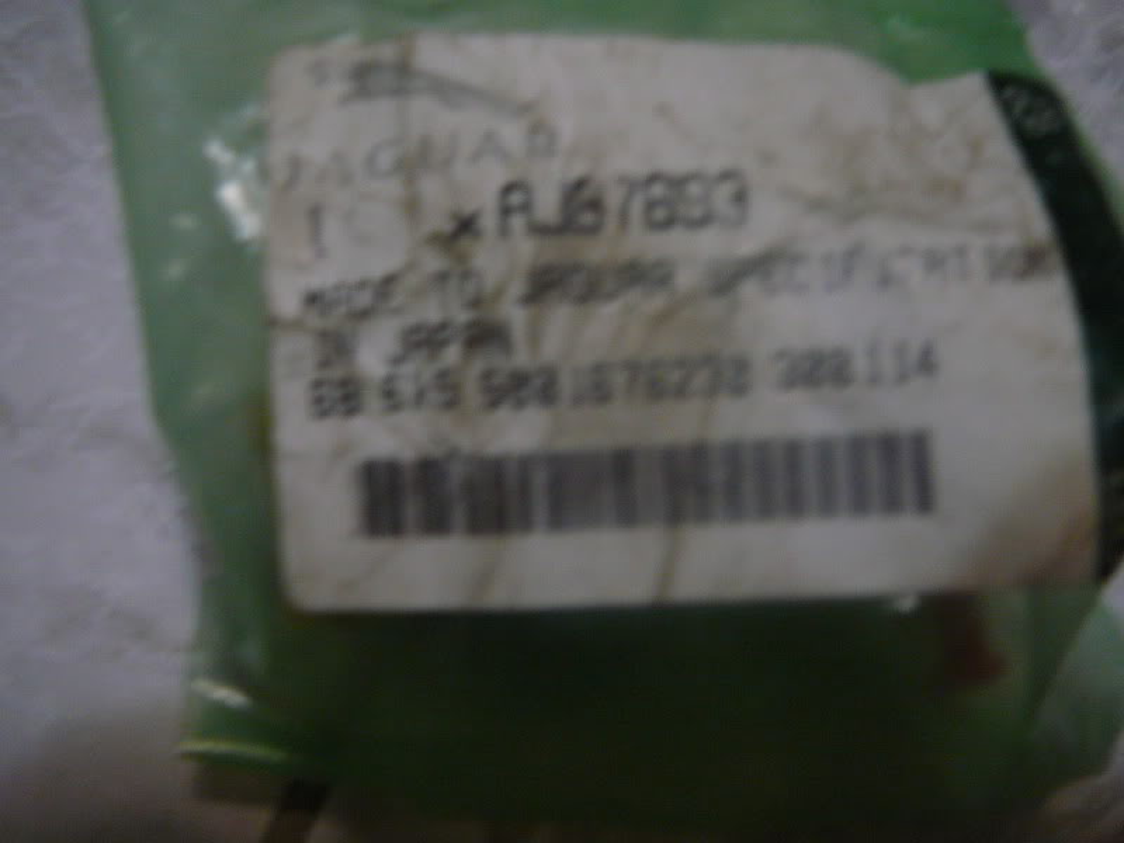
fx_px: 1136
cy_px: 422
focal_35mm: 35
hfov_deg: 52.6
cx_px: 562
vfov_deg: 40.7
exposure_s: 1/8
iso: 200
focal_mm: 5.2
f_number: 2.8
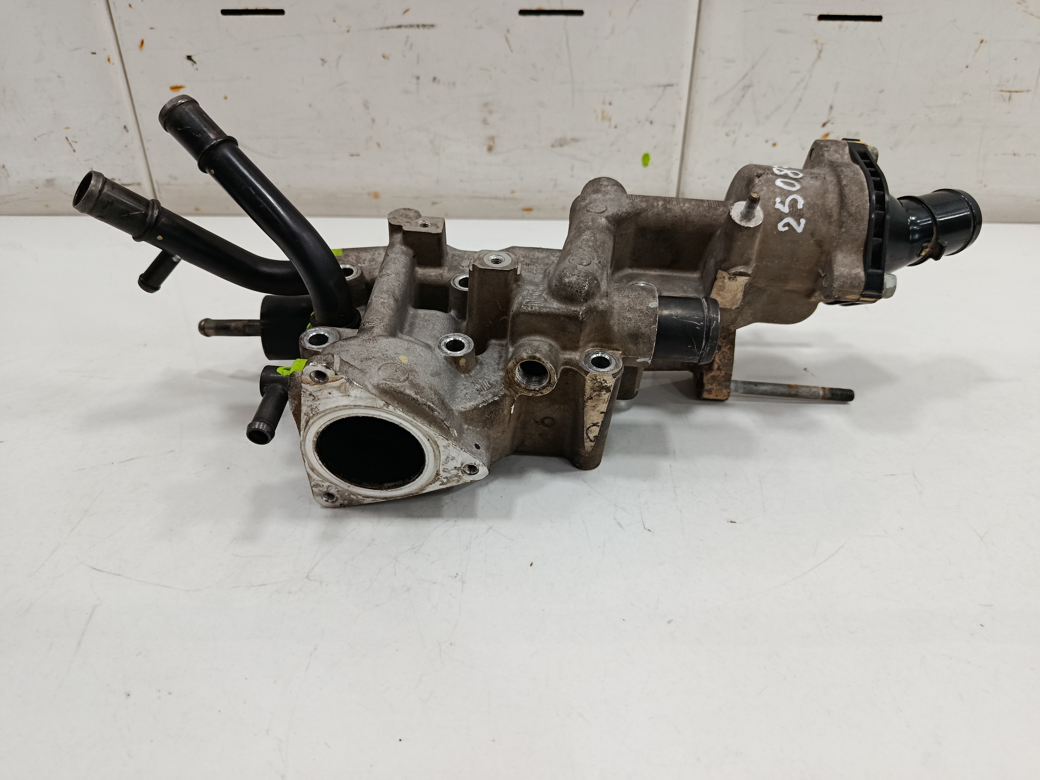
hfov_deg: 71.6
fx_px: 721
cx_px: 520
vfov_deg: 56.8
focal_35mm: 24
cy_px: 390
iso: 1023
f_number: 1.7
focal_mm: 5.24
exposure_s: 1/100
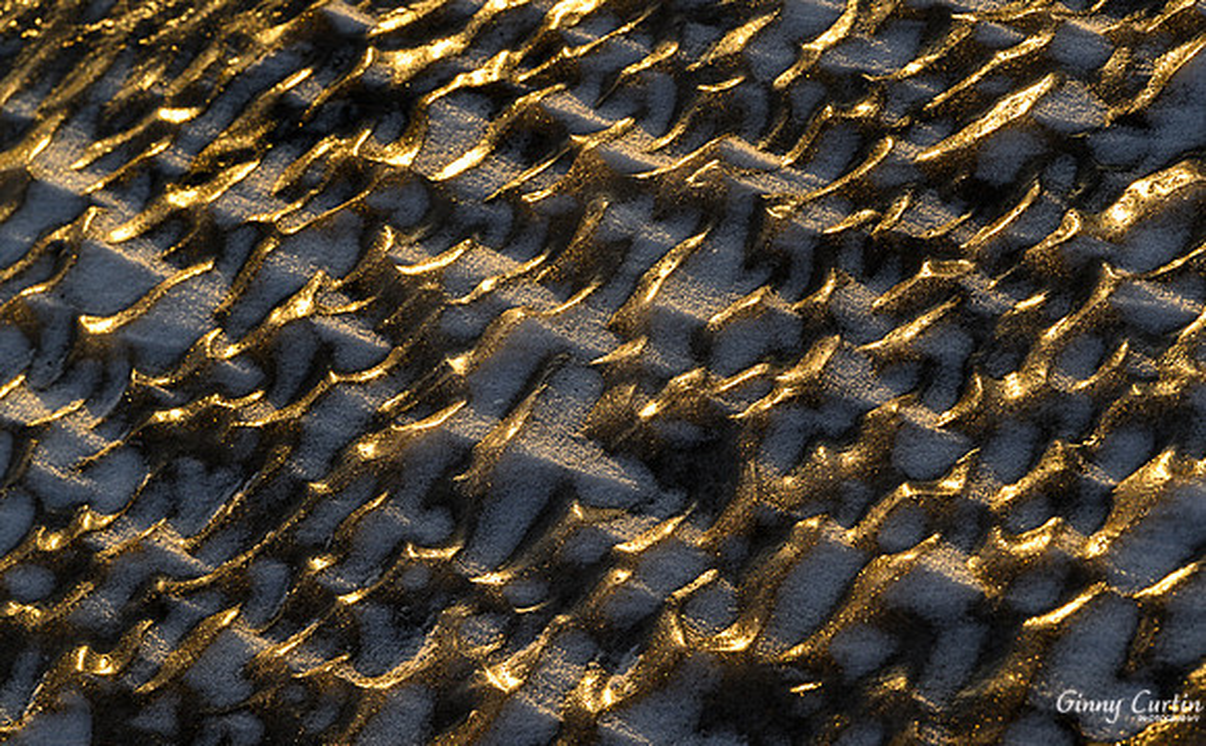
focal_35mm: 142
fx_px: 4643
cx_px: 696
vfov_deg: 9.2
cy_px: 464
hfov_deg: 14.8
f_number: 11
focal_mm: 120
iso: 125
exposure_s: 1/80
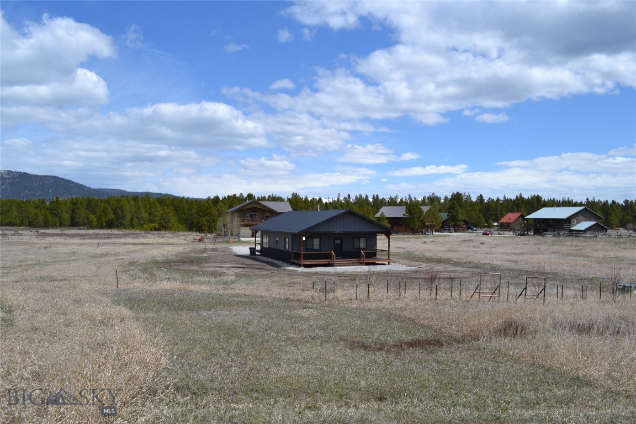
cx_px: 318
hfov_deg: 67.4
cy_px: 212
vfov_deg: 47.9
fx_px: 477
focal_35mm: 27
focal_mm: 18
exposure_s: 1/320
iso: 100
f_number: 9
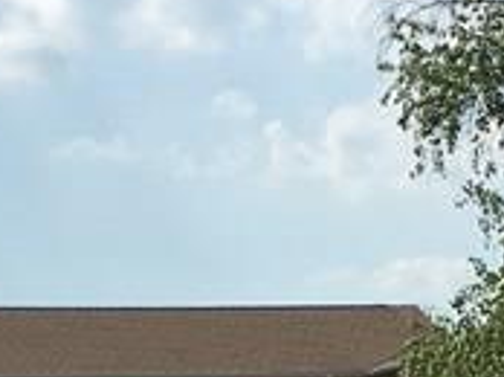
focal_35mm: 171
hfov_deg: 11.6
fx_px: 2486
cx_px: 188
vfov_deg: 8.3
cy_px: 699
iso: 25
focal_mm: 4.15
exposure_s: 1/2404
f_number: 2.2
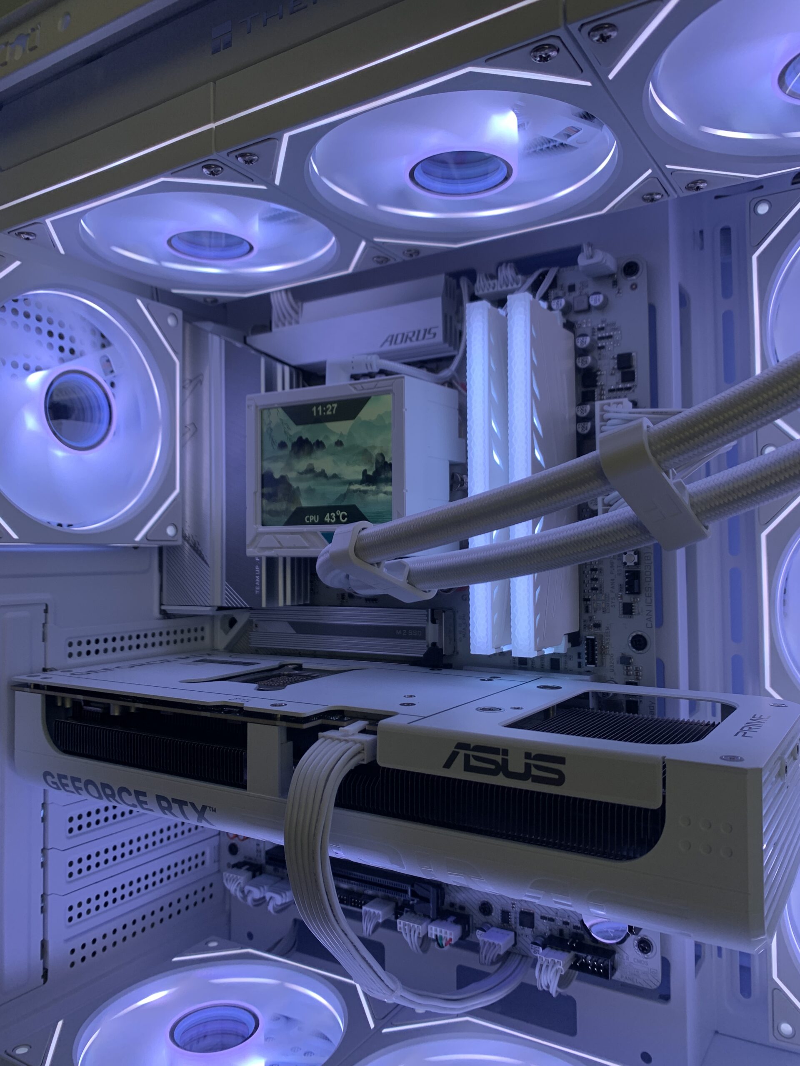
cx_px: 400
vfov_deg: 67.3
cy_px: 533
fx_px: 801
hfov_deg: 53.1
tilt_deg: +1.5
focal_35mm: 26
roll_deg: +0.5
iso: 50
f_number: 1.8
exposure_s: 1/120
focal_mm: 4.25
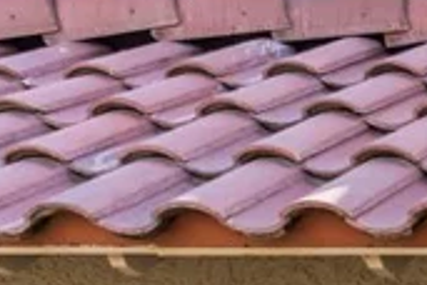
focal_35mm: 114
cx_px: 1094
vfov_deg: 10.0
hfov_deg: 12.7
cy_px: 761
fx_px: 1352
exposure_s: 1/5000
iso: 400
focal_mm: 19
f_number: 8
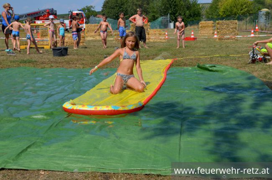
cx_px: 136
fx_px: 362
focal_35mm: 48
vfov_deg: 27.9
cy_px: 90
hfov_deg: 41.2
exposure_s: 1/320
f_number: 9
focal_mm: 32
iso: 100
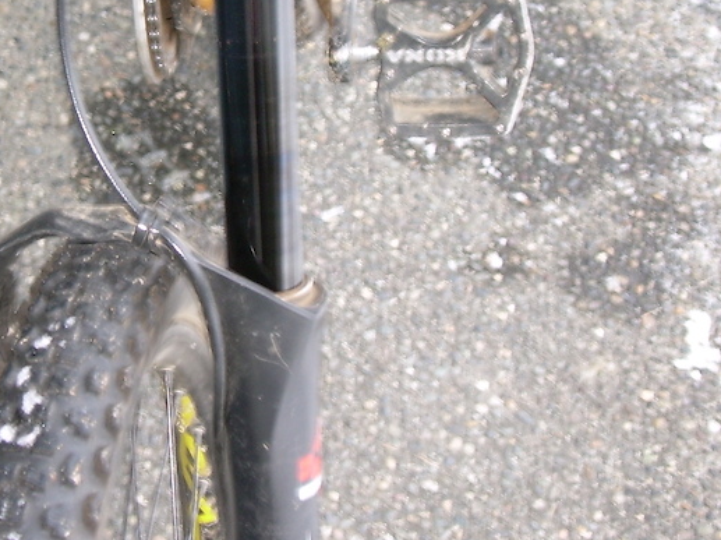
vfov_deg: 13.0
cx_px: 165
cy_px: 73
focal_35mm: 113
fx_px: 2352
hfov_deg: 17.3
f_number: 3.3
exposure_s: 1/2.6
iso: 59
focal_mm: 9.6
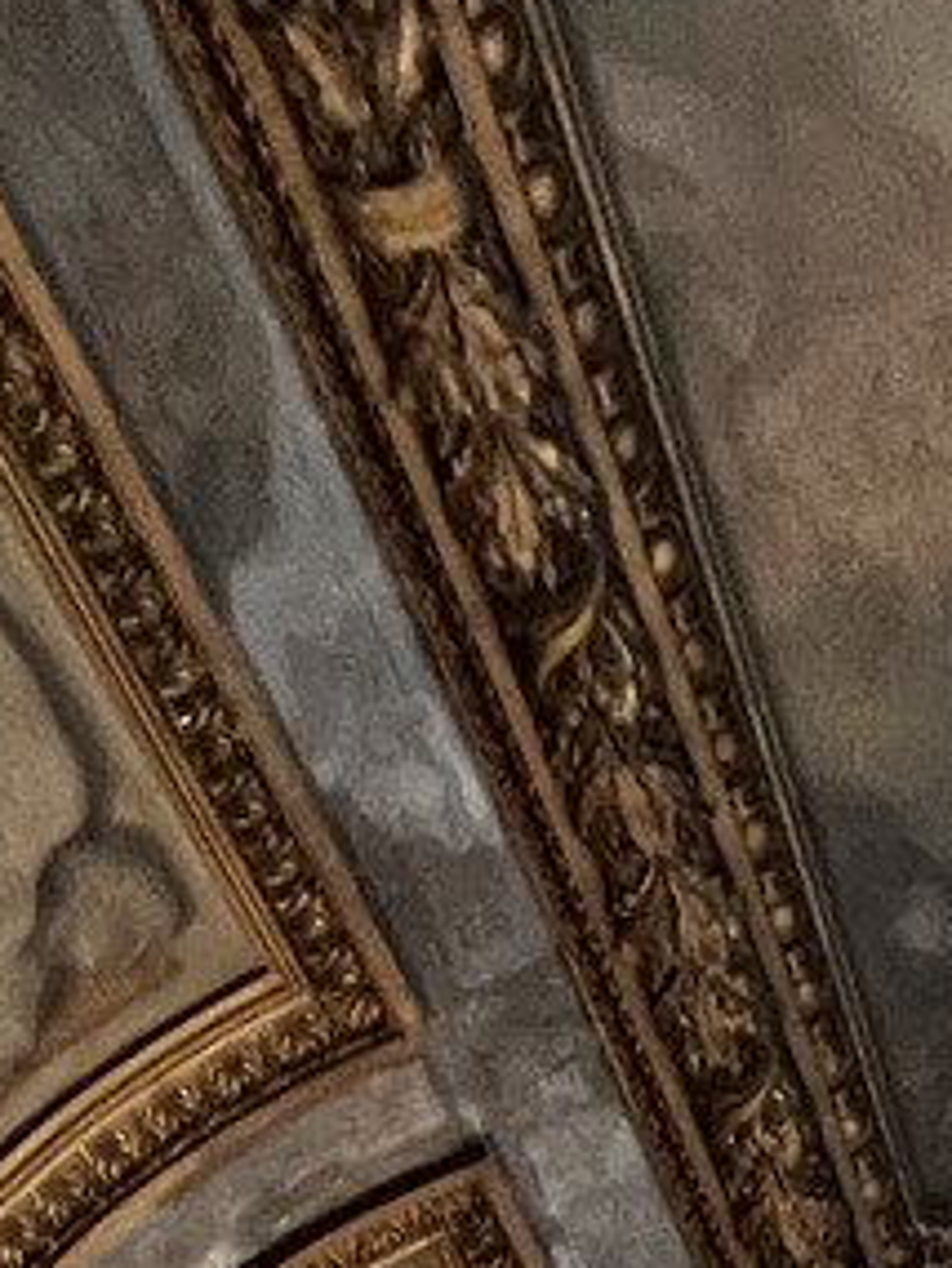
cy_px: 3248
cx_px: 1521
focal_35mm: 73
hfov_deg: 17.6
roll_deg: +0.9
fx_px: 2675
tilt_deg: +0.4
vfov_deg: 14.0
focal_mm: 1.57
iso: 500
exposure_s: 1/50
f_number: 1.8
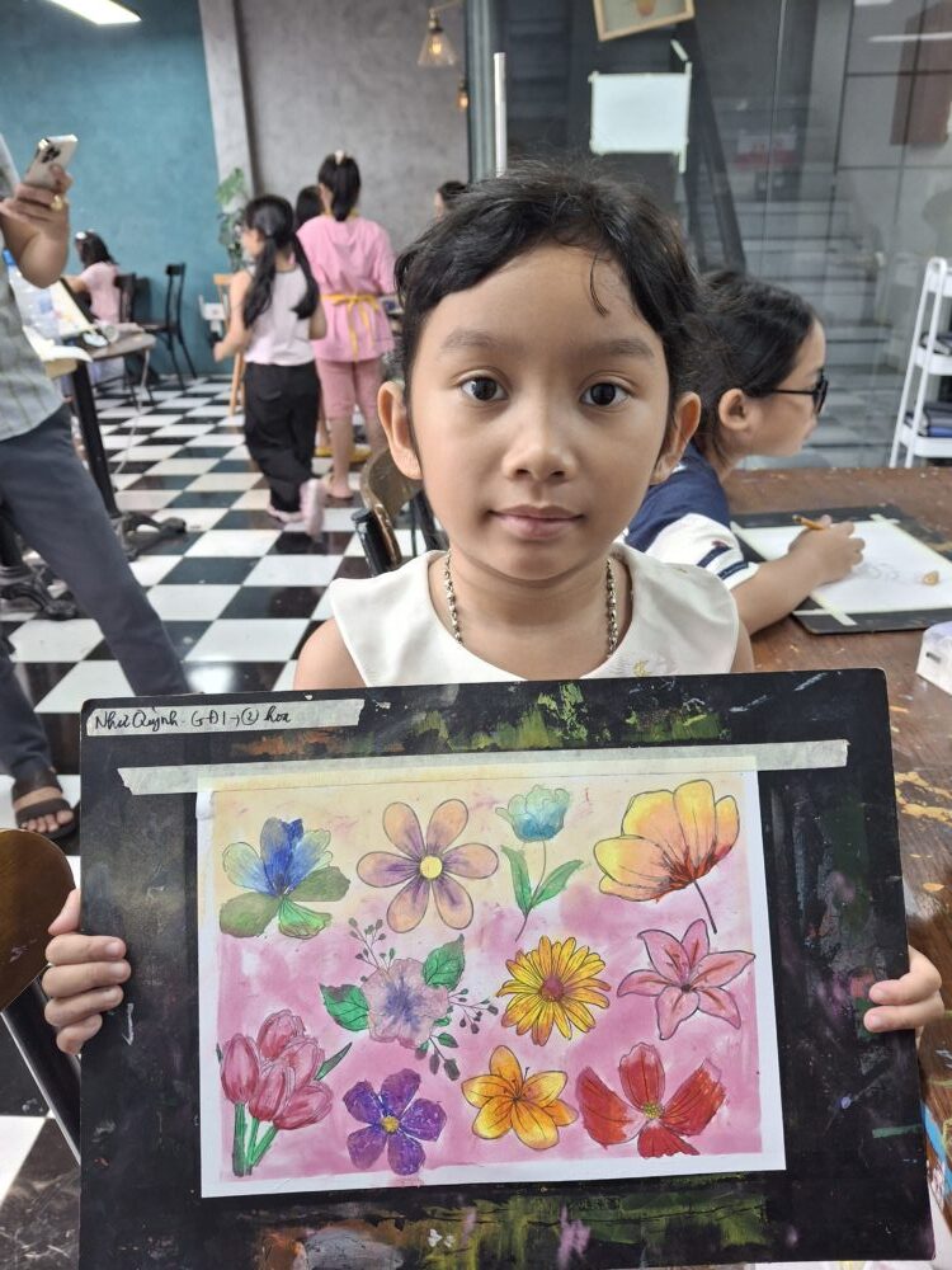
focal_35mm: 25
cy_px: 635
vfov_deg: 69.4
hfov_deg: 54.9
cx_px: 476
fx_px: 917
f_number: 1.8
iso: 100
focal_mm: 4.69
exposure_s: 1/100
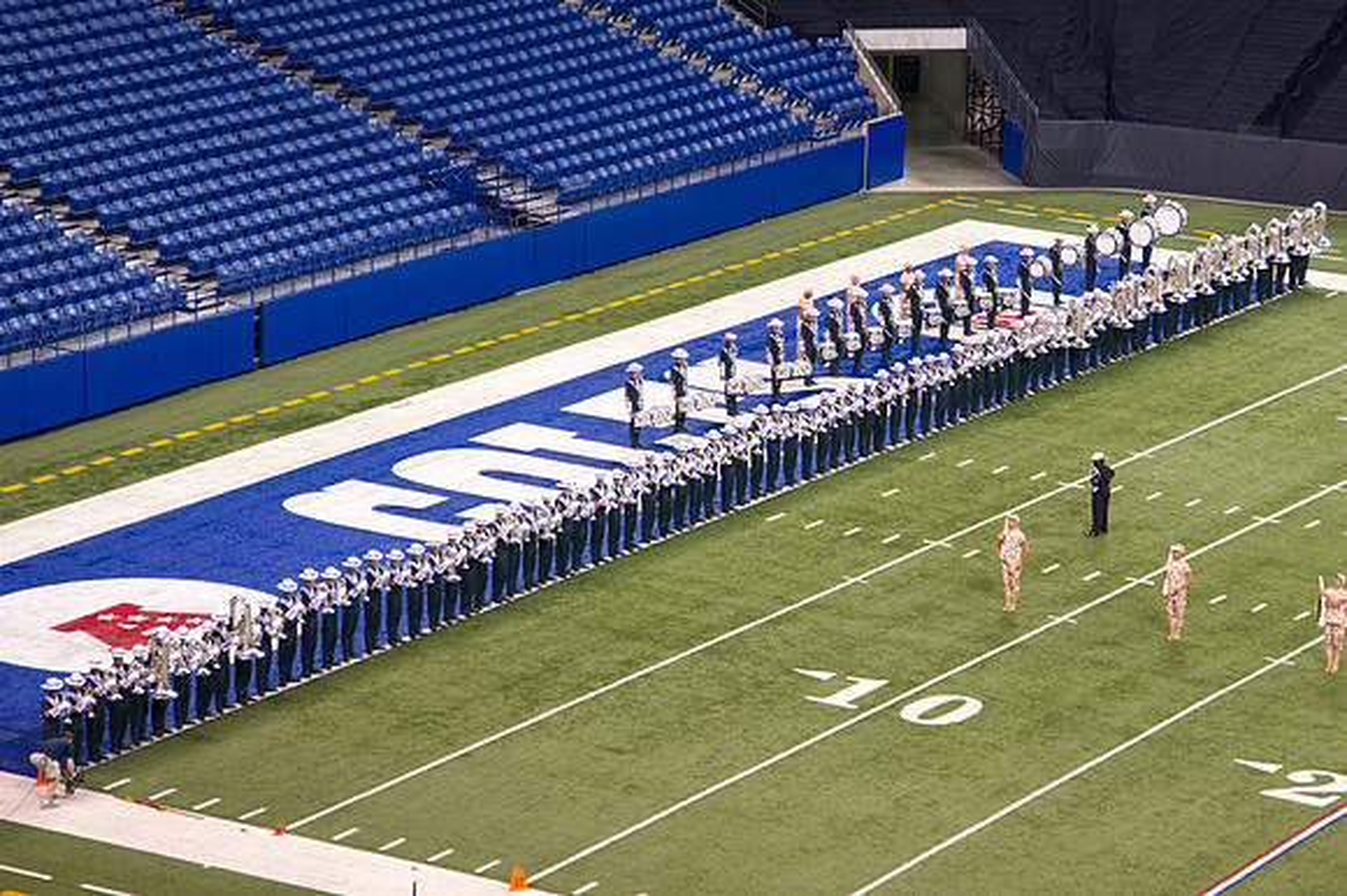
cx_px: 925
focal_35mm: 126
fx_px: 4711
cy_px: 382
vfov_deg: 10.9
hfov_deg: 16.2
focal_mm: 75
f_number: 5.3
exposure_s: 1/200
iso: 900
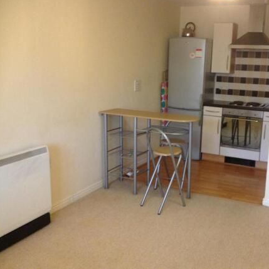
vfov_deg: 40.0
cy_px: 134
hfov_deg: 39.5
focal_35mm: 42
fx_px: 369
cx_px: 181
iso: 250
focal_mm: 4.28
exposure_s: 1/20
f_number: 2.4
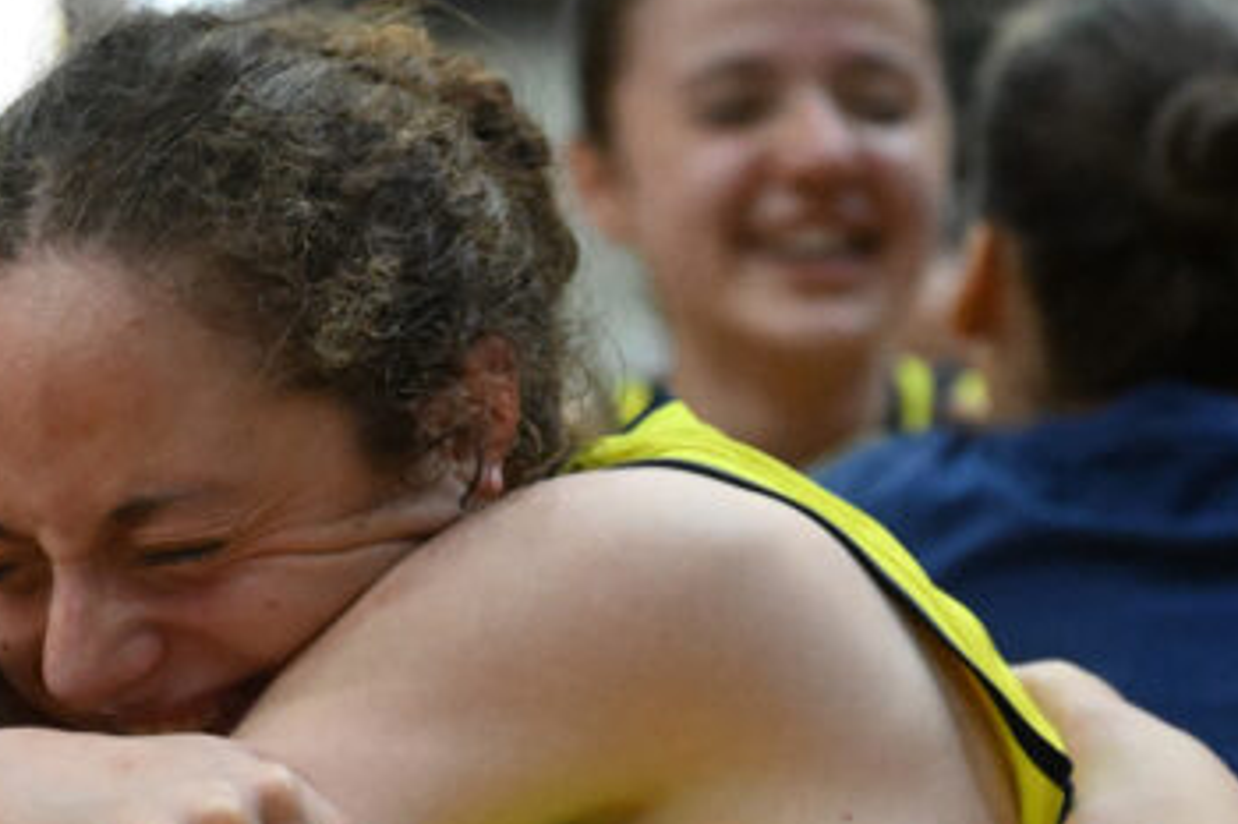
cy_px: 971
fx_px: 8799
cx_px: 173
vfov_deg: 5.3
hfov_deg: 8.0
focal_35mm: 256
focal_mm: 70
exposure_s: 1/1000
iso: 6400
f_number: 2.8
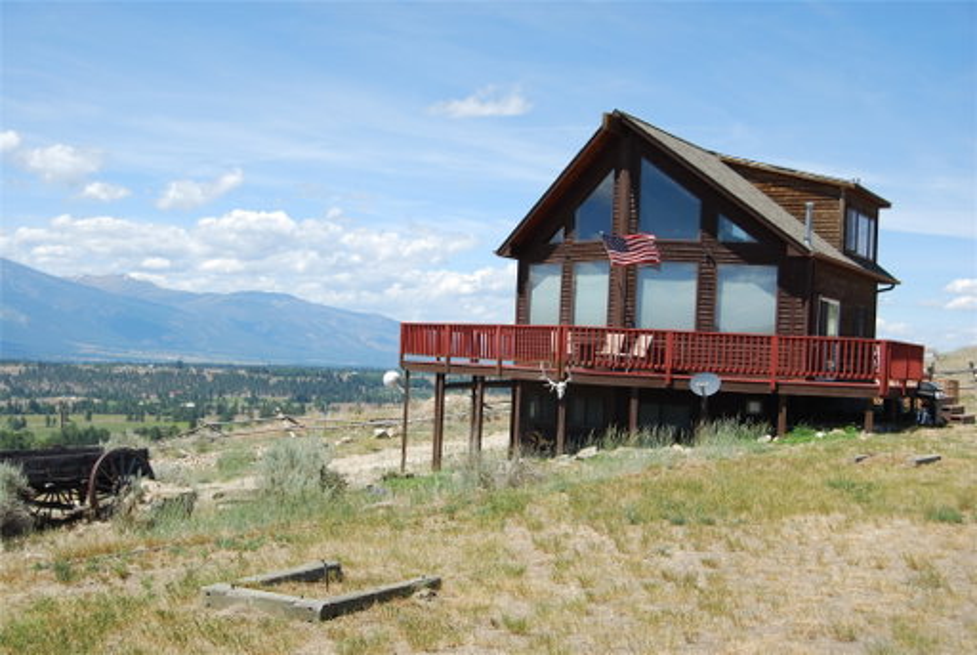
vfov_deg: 30.0
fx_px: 1223
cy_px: 328
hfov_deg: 43.5
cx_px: 488
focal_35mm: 45
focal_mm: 30
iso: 100
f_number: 8
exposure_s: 1/250
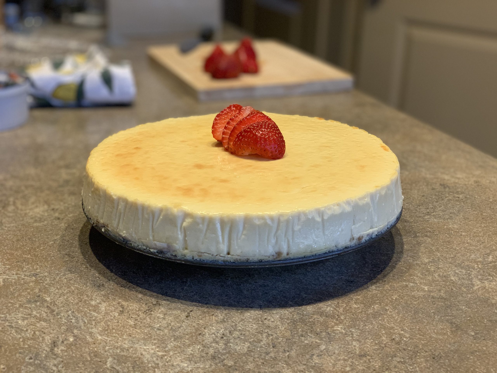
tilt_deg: -20.7
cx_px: 248
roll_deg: -2.2
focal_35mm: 52
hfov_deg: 36.8
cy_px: 186
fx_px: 747
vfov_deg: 28.0
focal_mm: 6
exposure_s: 1/60
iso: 200
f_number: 2.4
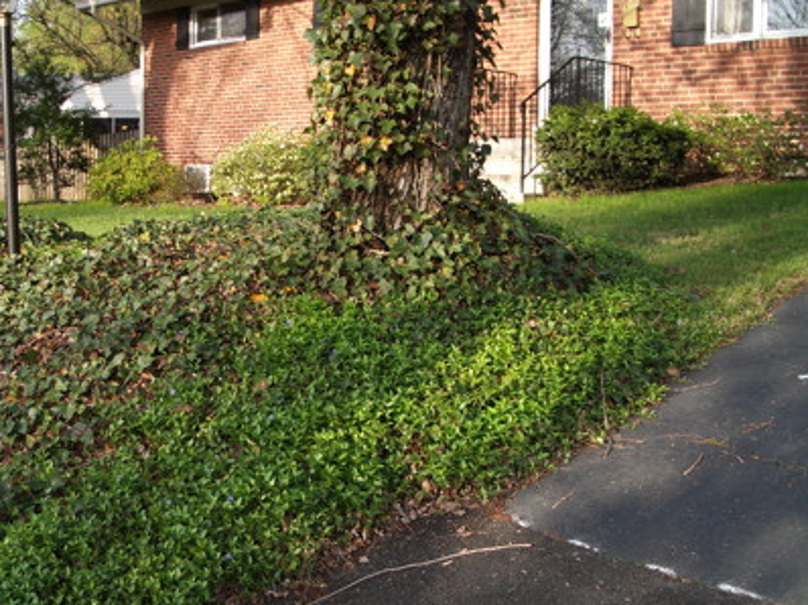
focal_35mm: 50
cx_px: 233
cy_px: 325
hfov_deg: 37.5
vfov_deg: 29.1
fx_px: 1166
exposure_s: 1/160
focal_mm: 5.8
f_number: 2.6
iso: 80
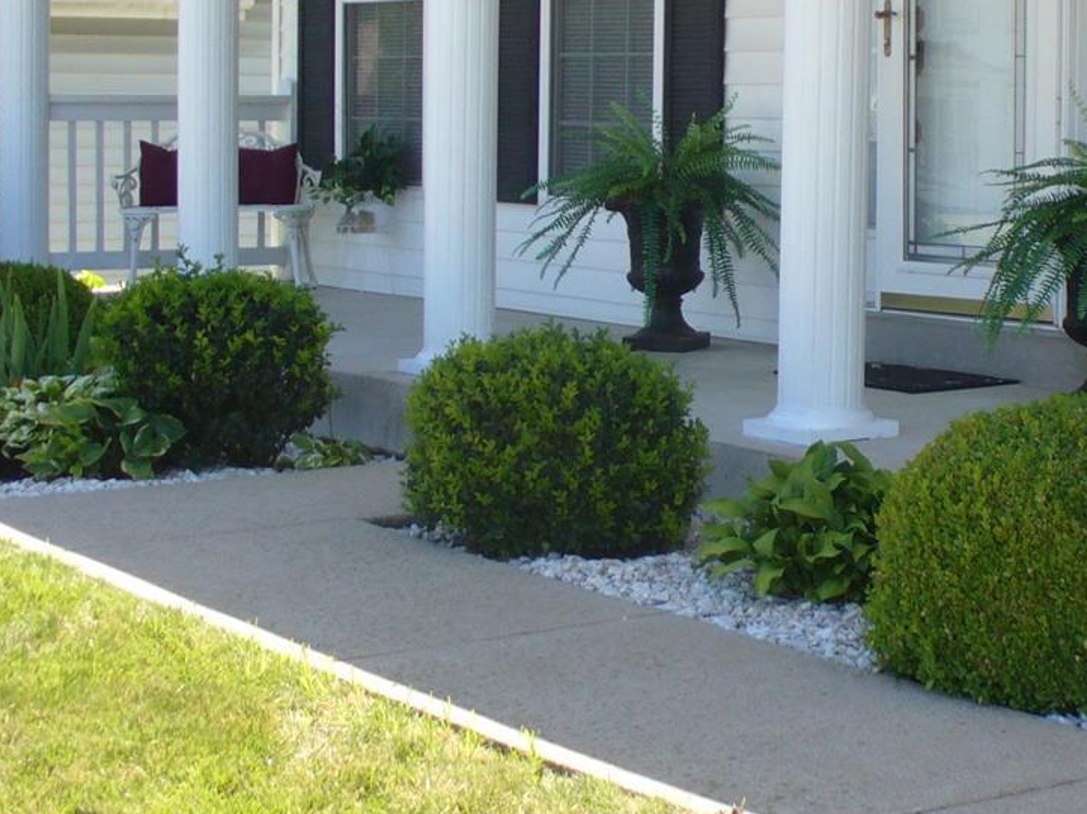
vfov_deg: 17.9
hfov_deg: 23.3
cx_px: 932
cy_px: 287
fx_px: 2574
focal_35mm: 82
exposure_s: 1/400
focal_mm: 6.1
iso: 80
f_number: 2.8
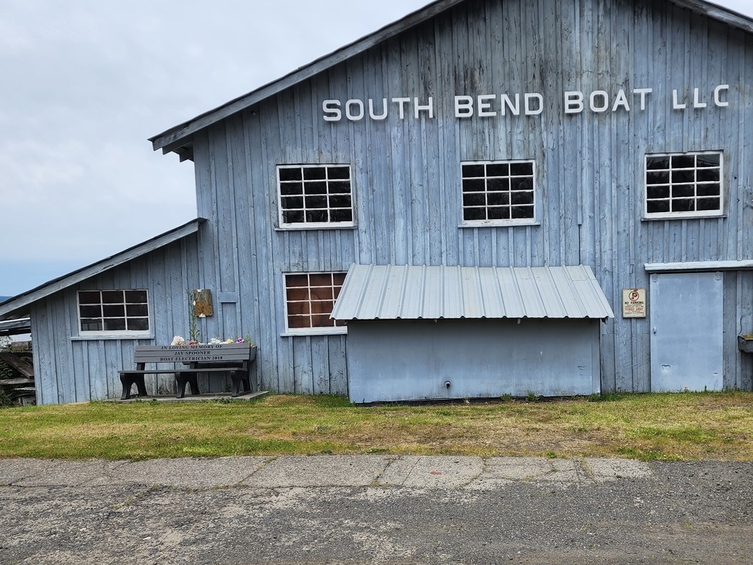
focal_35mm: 33
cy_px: 342
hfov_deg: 54.1
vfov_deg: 42.7
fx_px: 718
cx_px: 510
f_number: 1.8
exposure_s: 1/947
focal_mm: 6.4
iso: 12
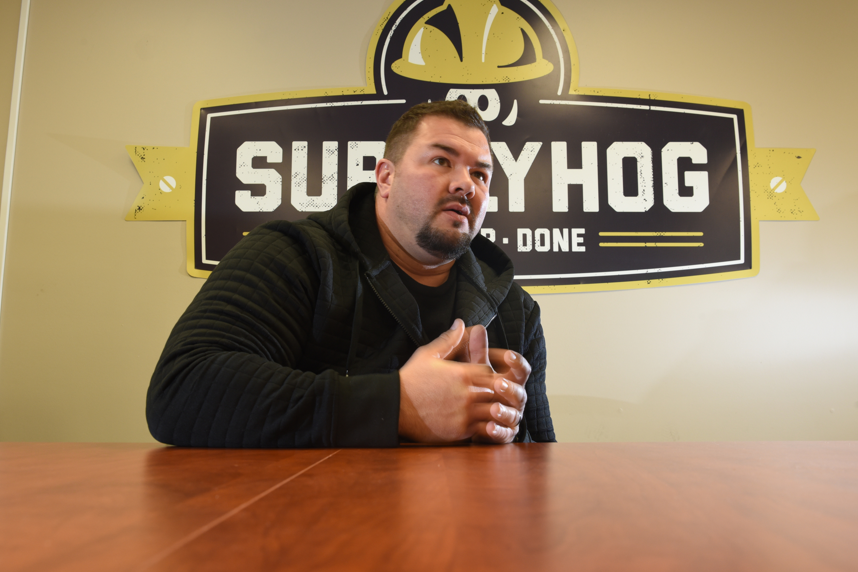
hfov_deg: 53.1
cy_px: 279
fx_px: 858
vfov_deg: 36.9
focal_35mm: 36
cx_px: 439
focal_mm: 35
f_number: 10
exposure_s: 1/20
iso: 800
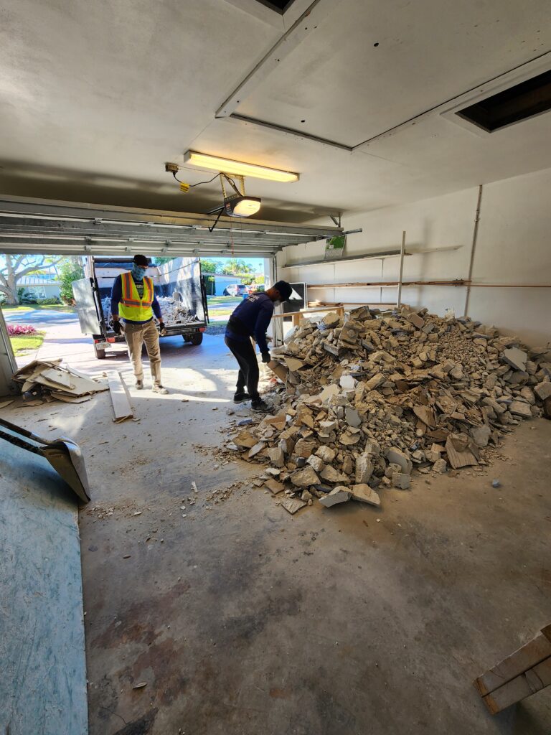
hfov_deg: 89.9
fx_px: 276
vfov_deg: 106.2
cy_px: 368
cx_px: 276
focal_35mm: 13
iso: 64
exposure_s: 1/120
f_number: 2.2
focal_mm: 2.2
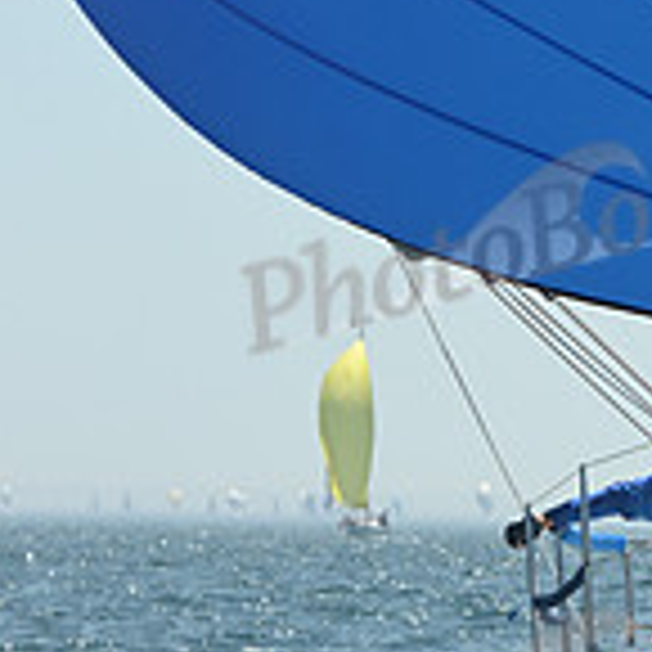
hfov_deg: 3.2
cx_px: 1111
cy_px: 407
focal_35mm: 544
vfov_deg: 3.2
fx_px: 11592
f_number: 8
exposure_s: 1/1000
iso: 320
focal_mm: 160
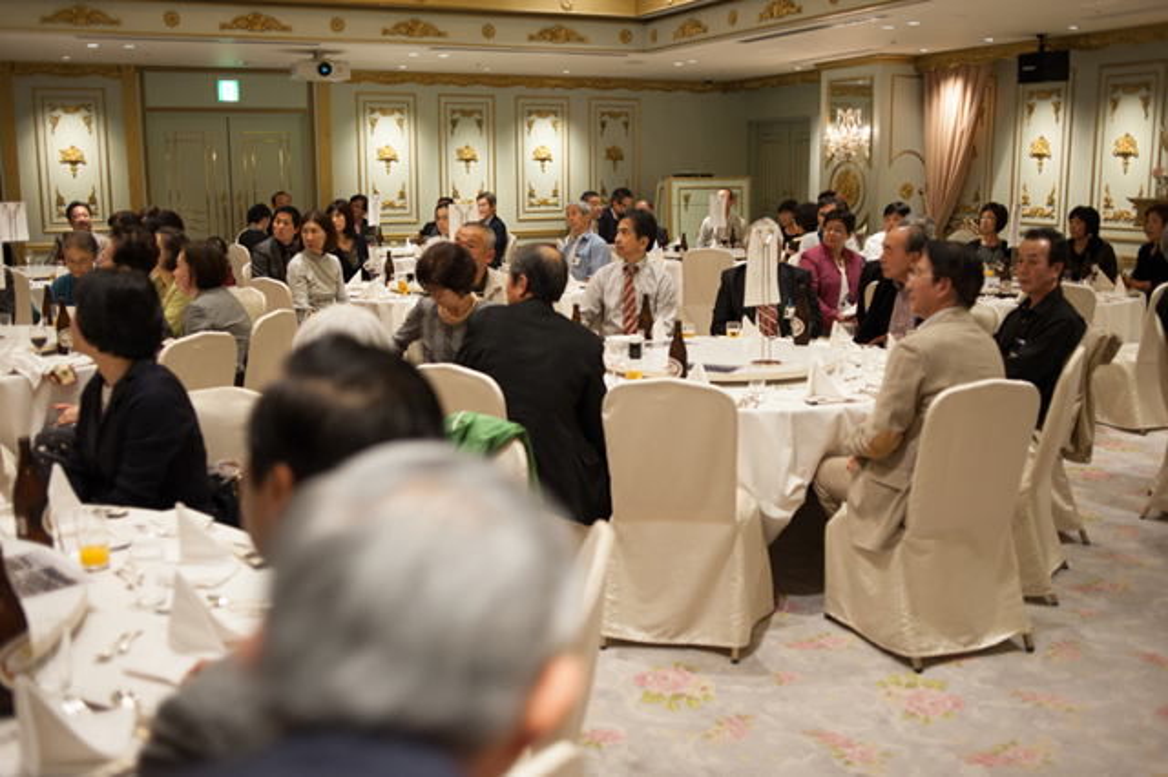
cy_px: 388
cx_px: 584
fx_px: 1135
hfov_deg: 54.5
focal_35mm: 35
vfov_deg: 37.8
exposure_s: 1/100
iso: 640
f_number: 2.8
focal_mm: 35
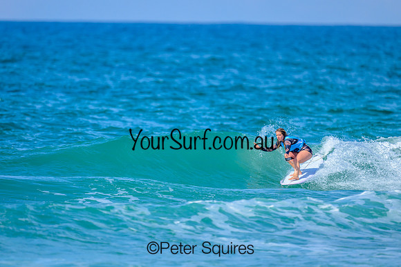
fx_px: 8913
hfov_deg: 2.6
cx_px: 200
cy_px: 134
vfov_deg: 1.7
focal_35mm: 800
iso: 360
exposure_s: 1/2000
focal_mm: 800
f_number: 6.3
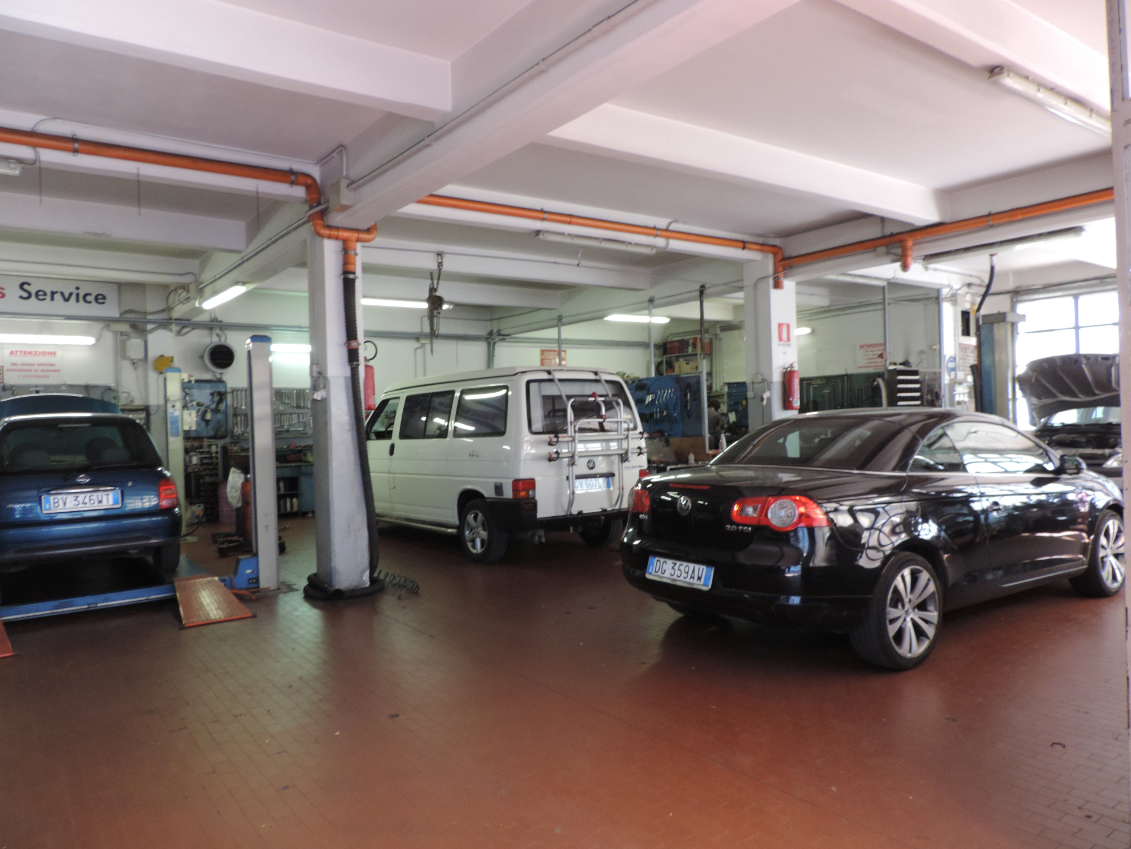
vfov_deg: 56.8
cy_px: 424
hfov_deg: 71.6
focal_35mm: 24
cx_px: 566
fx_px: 784
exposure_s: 1/25
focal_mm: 4.3
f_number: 3
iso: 400
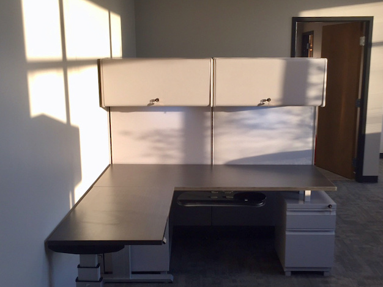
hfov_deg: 59.9
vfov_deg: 46.8
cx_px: 198
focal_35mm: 30
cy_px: 148
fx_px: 332
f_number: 2.2
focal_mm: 4.15
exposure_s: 1/120
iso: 40
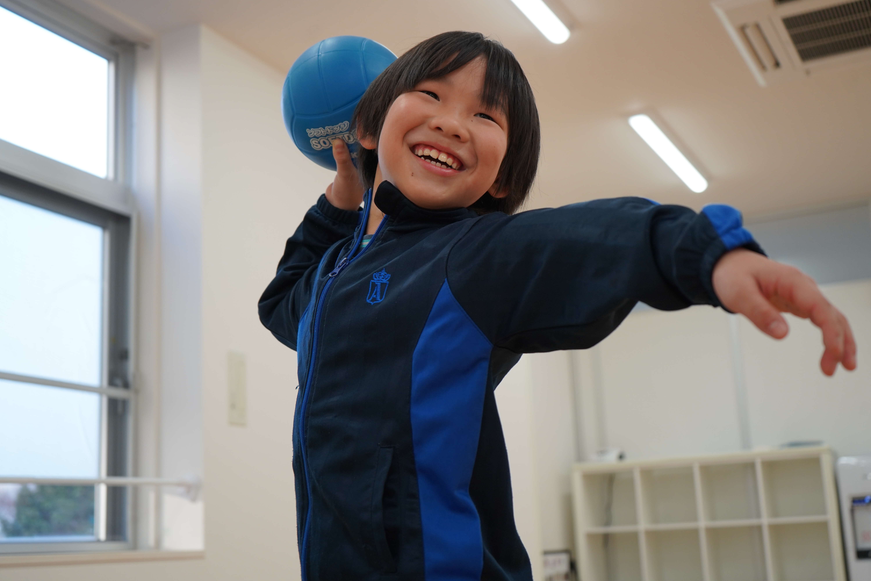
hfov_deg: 43.6
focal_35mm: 45
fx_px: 1089
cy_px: 290
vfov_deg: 29.9
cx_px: 436
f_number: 4.5
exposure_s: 1/160
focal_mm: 45
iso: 640
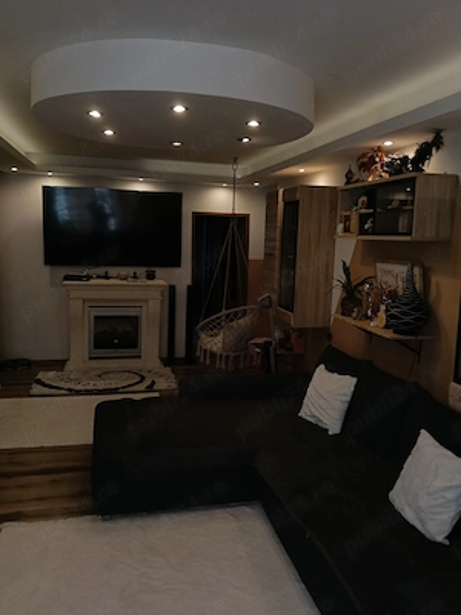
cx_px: 230
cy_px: 308
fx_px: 479
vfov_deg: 65.3
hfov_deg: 51.4
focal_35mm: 27
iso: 80
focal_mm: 3.98
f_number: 2.8
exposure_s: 1/33.3
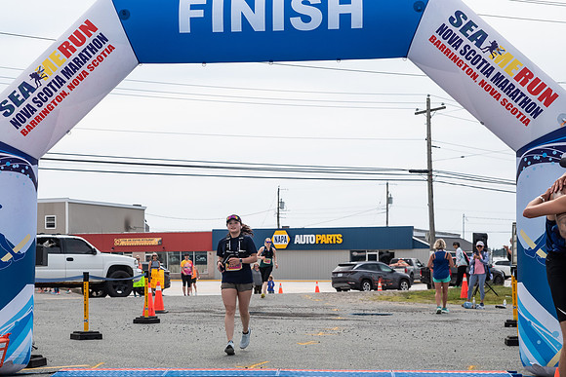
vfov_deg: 19.2
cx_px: 226
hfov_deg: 28.5
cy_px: 231
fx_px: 1113
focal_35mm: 71
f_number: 4
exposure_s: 1/4000
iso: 800
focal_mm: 56
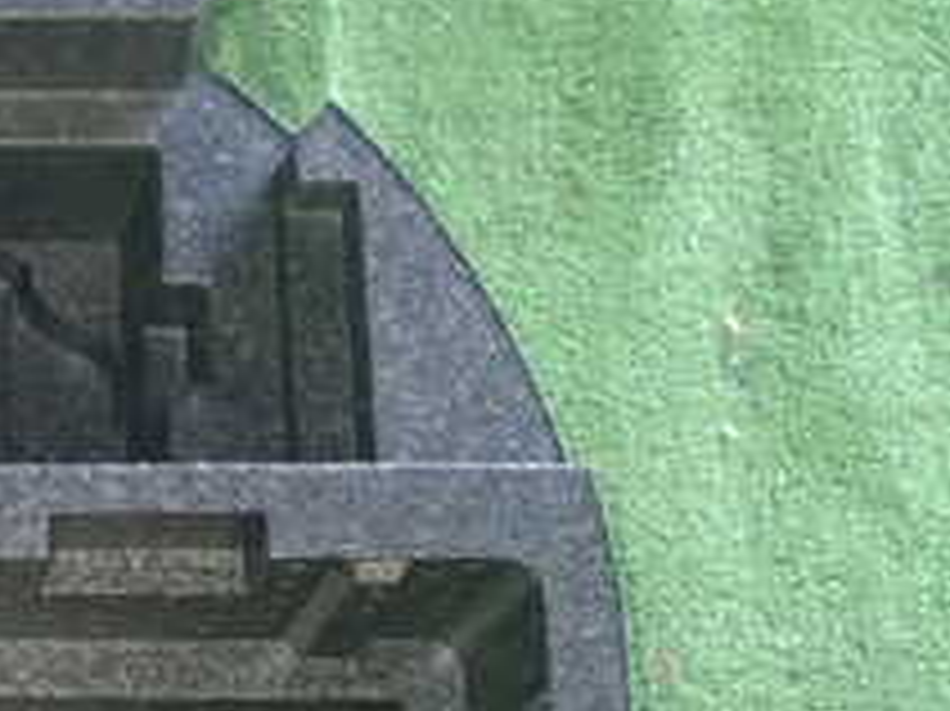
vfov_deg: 13.6
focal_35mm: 108
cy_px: 652
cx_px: -324
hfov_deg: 17.0
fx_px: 2962
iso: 800
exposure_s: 1/40
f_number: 2.7
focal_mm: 6.83
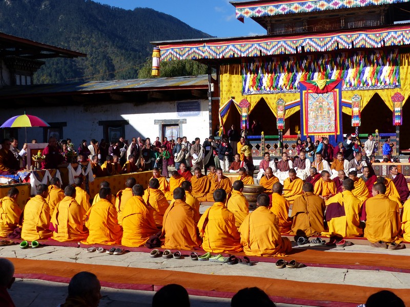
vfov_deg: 30.9
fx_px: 557
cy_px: 154
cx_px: 205
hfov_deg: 40.4
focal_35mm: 47
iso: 100
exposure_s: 1/1000
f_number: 4
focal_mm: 8.4
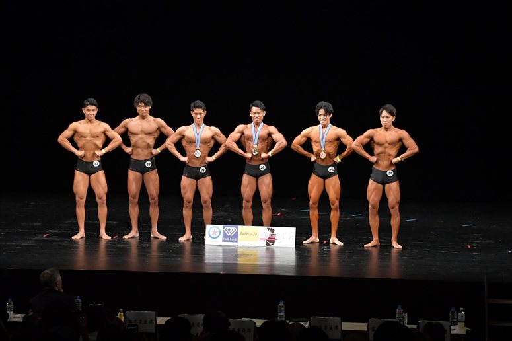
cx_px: 256
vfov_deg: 10.8
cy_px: 170
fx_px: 1805
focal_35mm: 127
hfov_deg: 16.1
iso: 3200
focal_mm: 85
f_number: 5.6
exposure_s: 1/400
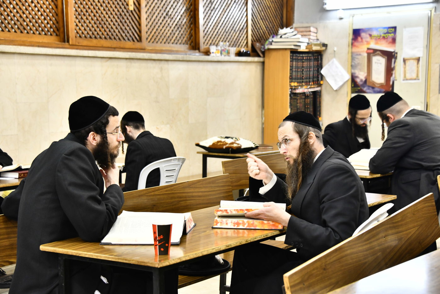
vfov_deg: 20.0
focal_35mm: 68
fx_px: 831
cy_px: 147
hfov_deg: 29.7
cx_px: 220
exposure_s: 1/125
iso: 1250
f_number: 5.6
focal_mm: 68
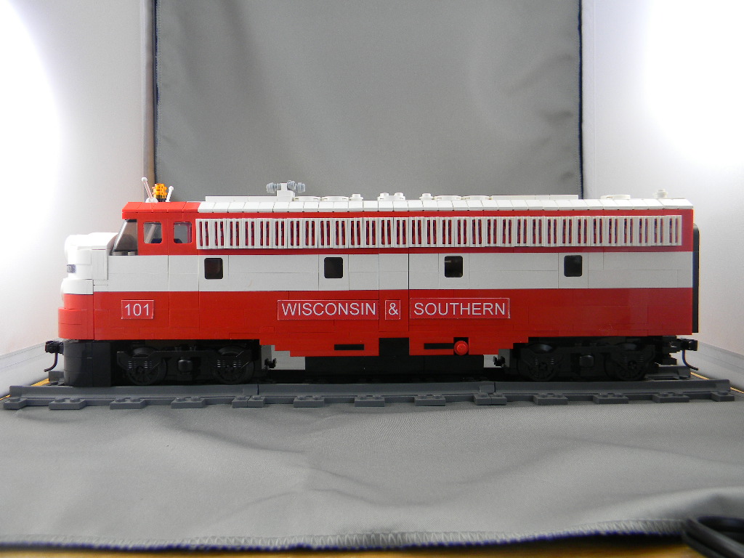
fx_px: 602
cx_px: 372
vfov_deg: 49.7
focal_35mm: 28
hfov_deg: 63.4
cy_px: 279
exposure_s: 1/30
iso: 108
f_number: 3.5
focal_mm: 5
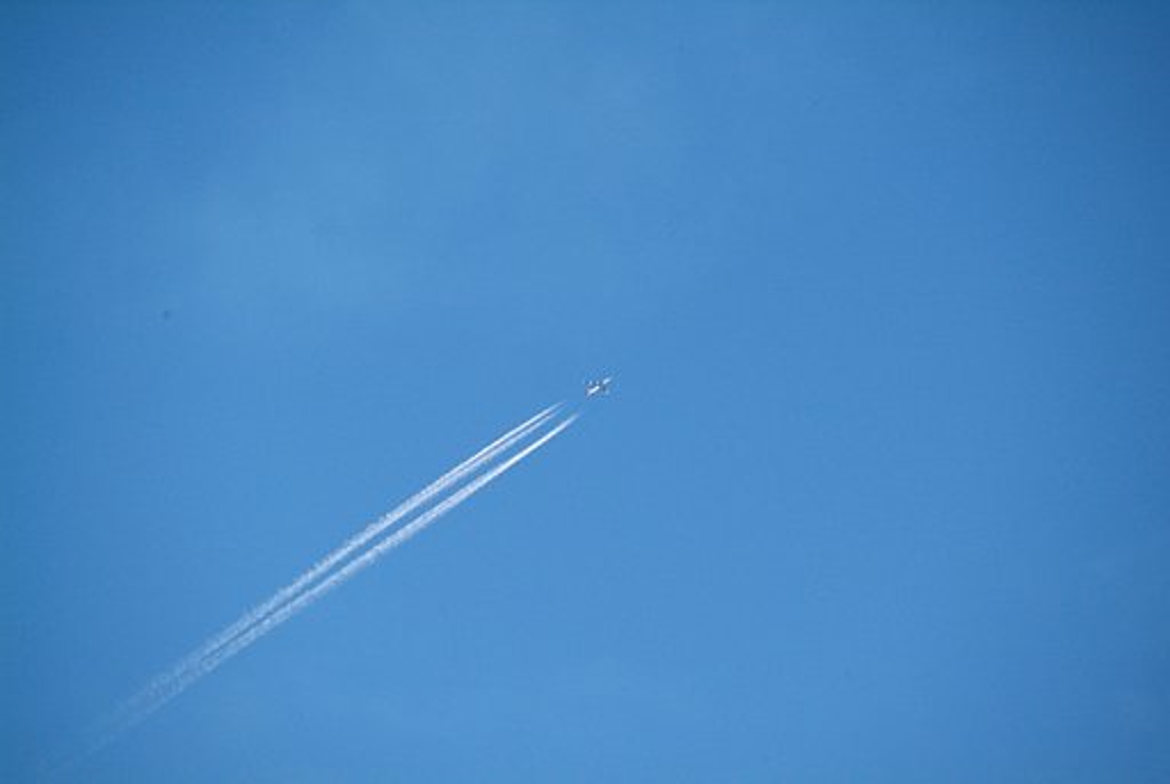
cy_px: 392
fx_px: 9764
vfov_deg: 4.6
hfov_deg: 6.9
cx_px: 585
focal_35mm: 300
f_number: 8
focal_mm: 200
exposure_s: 1/1000
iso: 1600
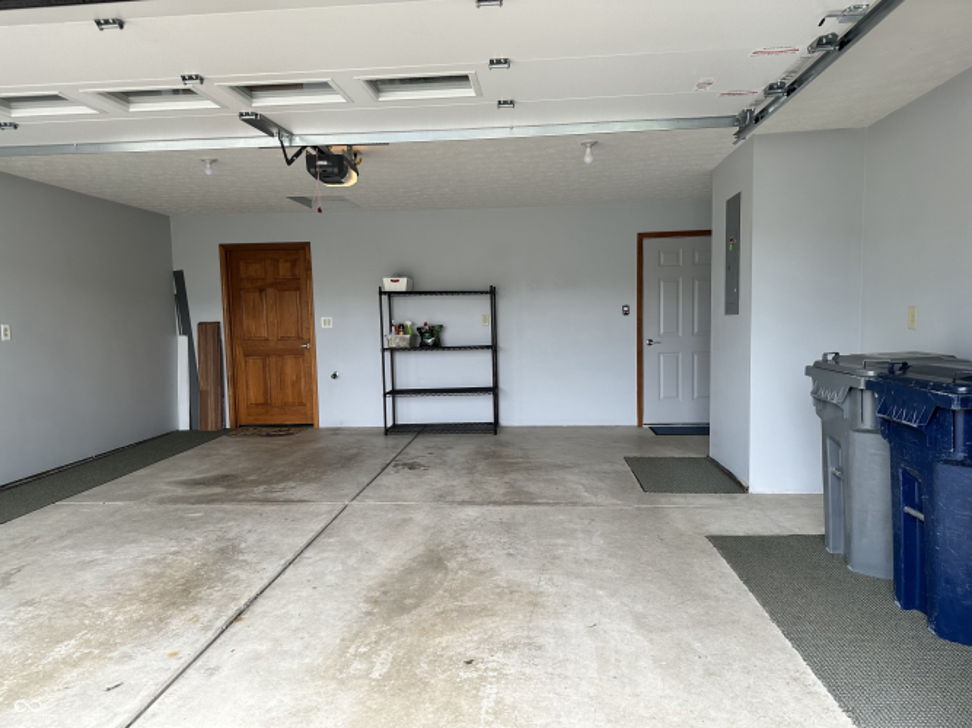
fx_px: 674
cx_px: 486
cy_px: 364
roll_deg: +1.4
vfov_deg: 56.8
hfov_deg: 71.6
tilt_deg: -3.7
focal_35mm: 24
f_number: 1.78
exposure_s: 1/366
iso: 80
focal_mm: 6.86
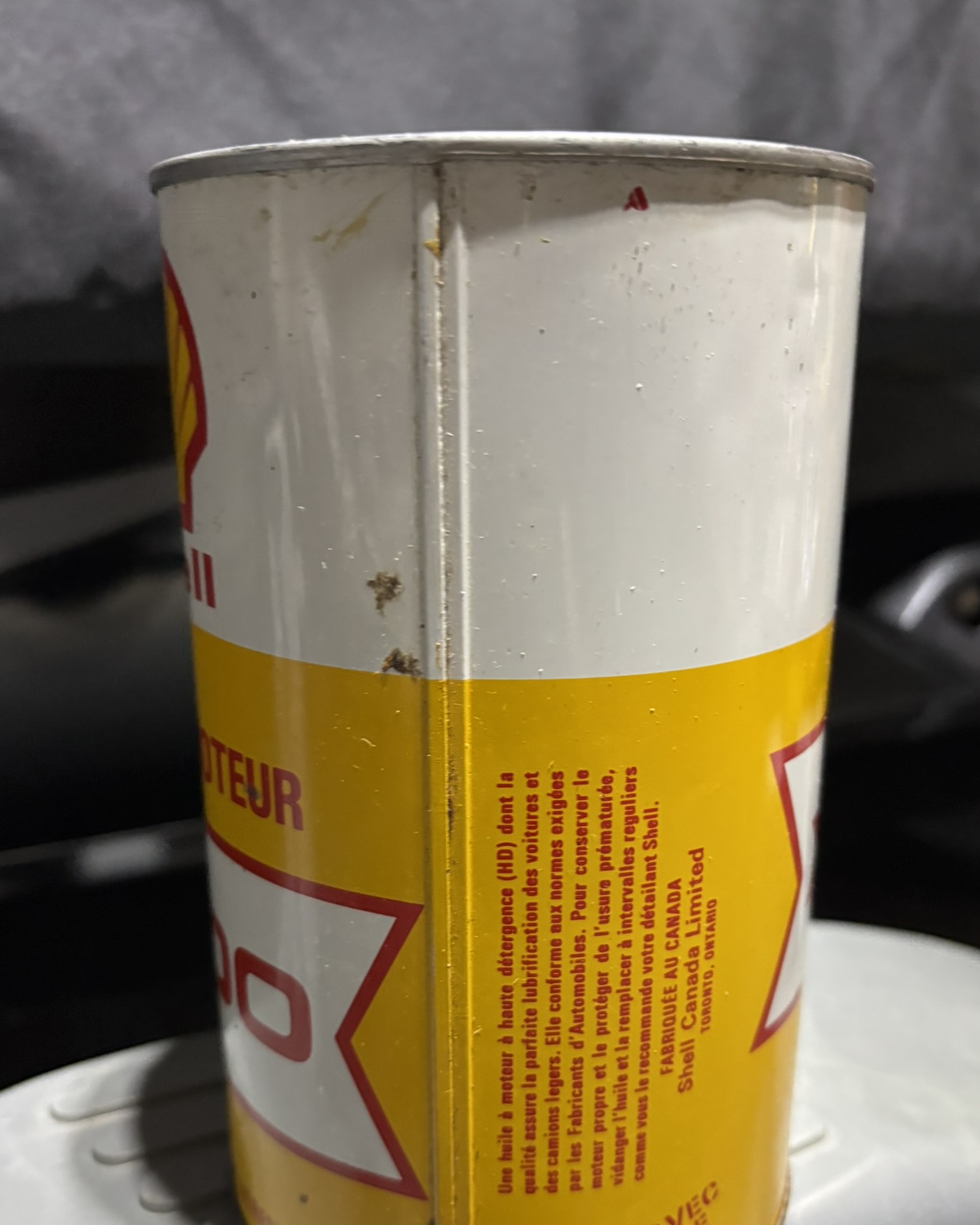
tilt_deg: -18.7
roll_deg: +2.0
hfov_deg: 44.5
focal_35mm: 33
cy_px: 702
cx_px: 505
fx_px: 1196
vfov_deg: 54.0
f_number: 1.6
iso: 500
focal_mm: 5.96
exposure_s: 1/57
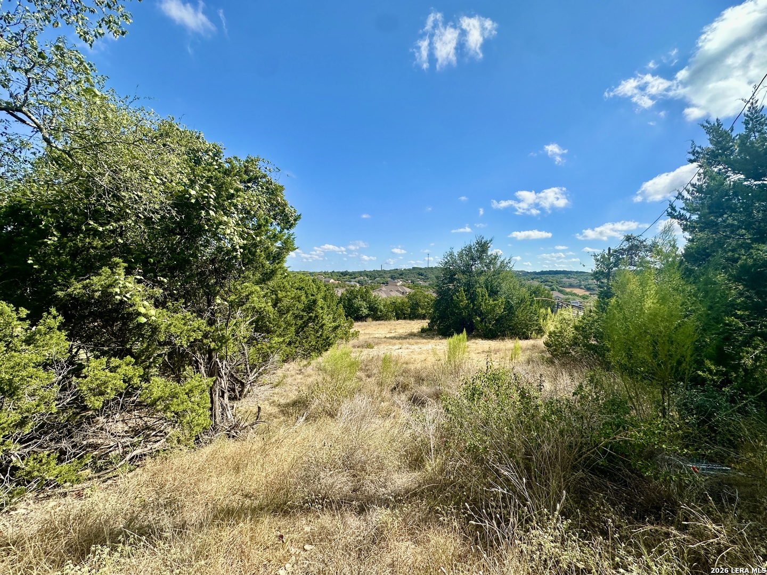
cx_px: 384
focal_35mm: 14
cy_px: 288
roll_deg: -1.3
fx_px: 310
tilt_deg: -4.1
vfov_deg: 85.7
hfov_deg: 102.1
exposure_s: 1/1984
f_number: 2.2
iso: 40
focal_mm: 2.22
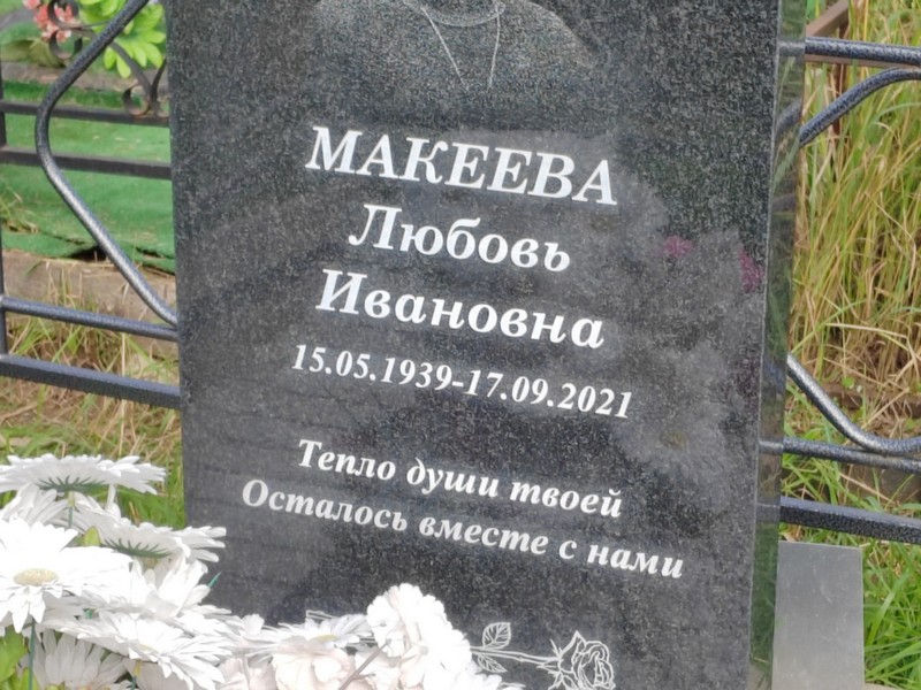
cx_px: 460
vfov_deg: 14.6
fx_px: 2687
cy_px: 345
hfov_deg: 19.4
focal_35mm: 101
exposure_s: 1/580
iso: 100
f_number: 1.9
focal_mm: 5.52
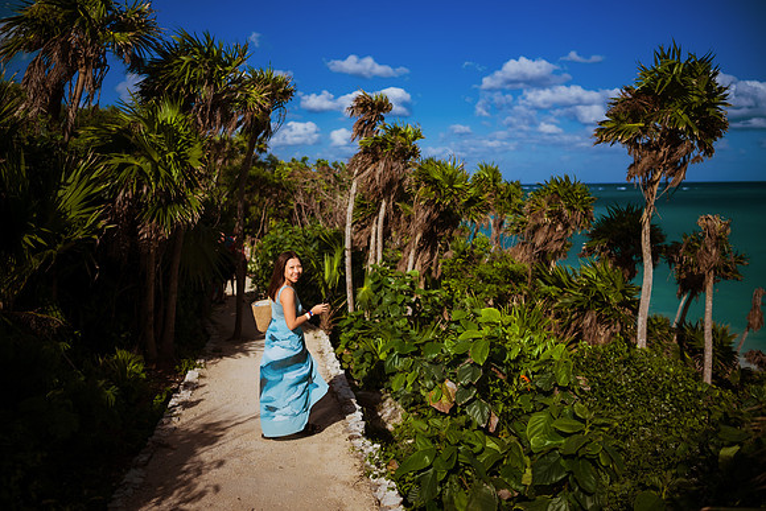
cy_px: 256
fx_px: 745
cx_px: 383
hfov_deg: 54.4
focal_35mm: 35
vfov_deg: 37.9
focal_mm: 35
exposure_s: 1/6400
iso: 100
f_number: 1.8
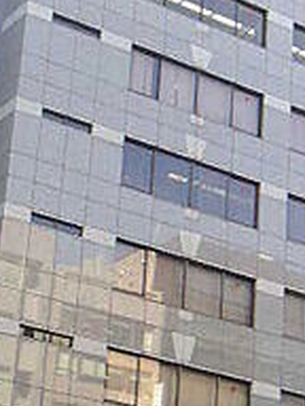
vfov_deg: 17.1
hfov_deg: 12.8
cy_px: 275
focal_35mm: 115
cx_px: 231
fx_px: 1351
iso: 160
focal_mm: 7.1
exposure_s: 1/250
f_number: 2.9
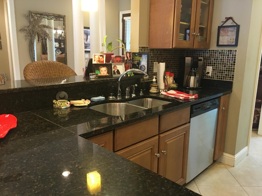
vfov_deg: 48.2
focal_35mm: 29
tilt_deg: -10.8
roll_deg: -0.9
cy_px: 98
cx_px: 131
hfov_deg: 61.7
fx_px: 219
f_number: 2.2
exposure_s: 1/15
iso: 100
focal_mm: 4.15
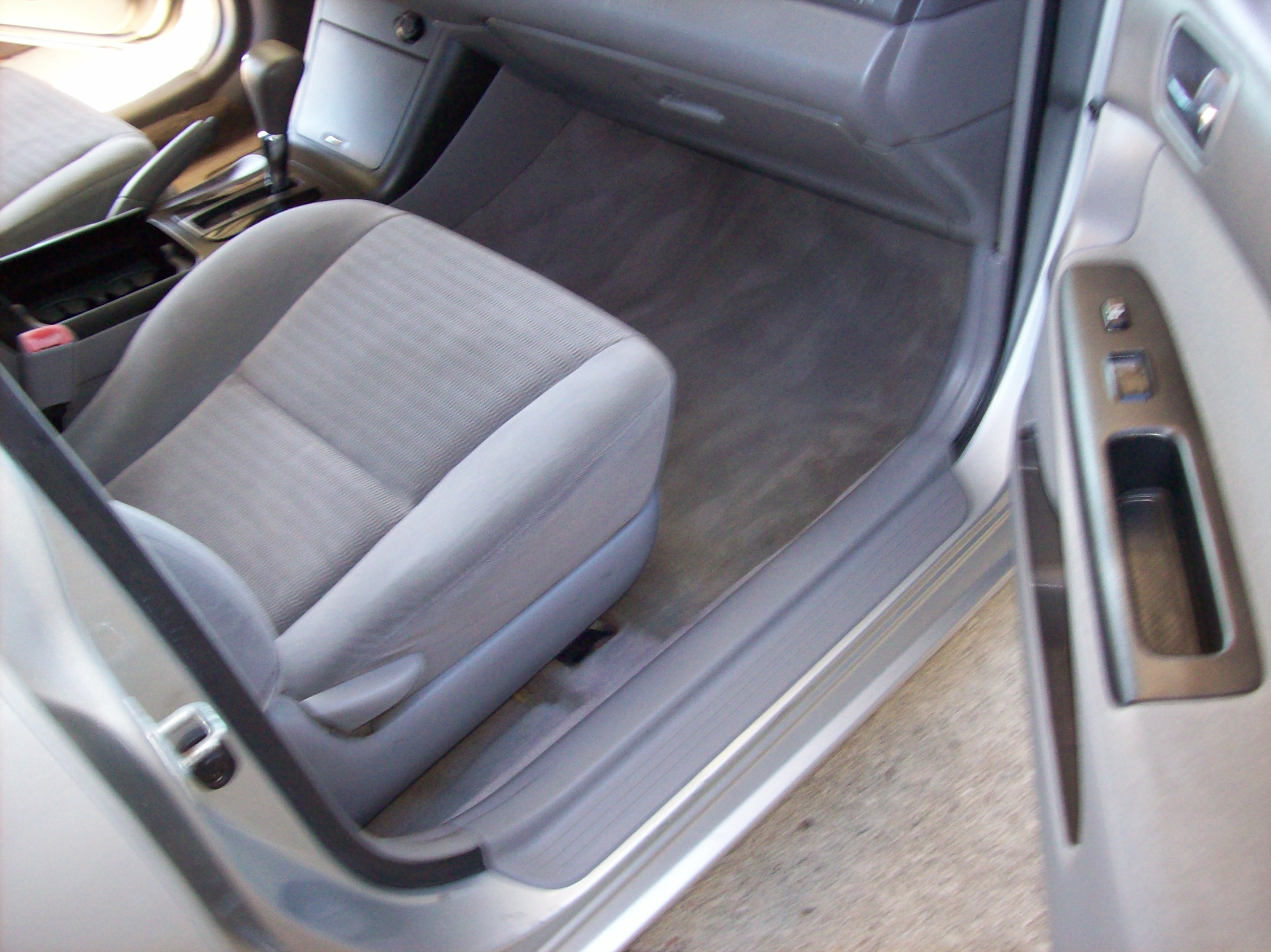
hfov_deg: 51.4
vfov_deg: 39.6
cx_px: 636
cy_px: 476
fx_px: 1321
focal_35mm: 36
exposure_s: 1/64
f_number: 2.7
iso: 200
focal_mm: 6
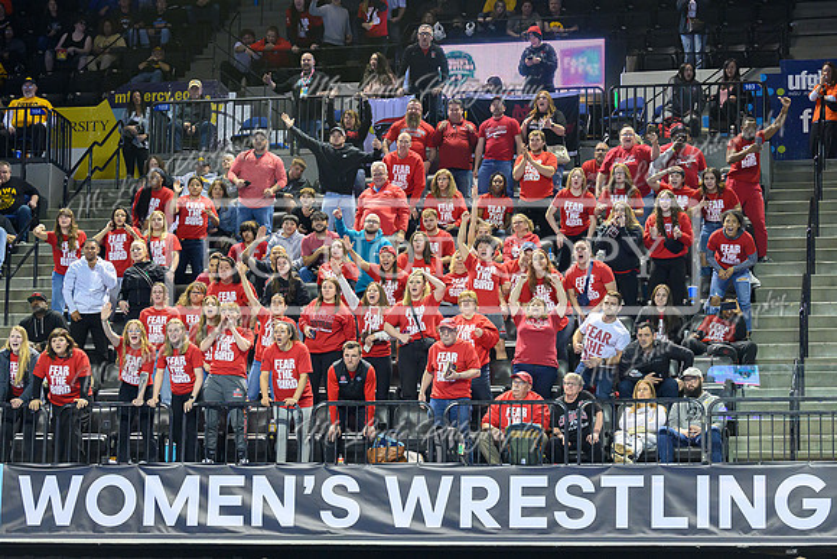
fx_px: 2444
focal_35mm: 105
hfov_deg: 19.4
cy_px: 317
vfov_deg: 13.0
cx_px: 390
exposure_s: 1/500
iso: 2500
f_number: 2.8
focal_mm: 81
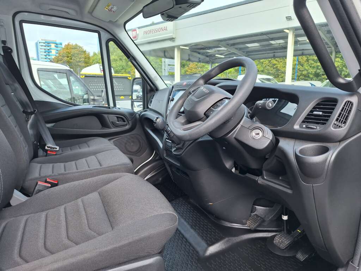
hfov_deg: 73.9
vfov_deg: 58.9
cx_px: 180
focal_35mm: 23
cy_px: 136
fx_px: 240
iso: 40
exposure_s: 1/241
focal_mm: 5.54
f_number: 1.8
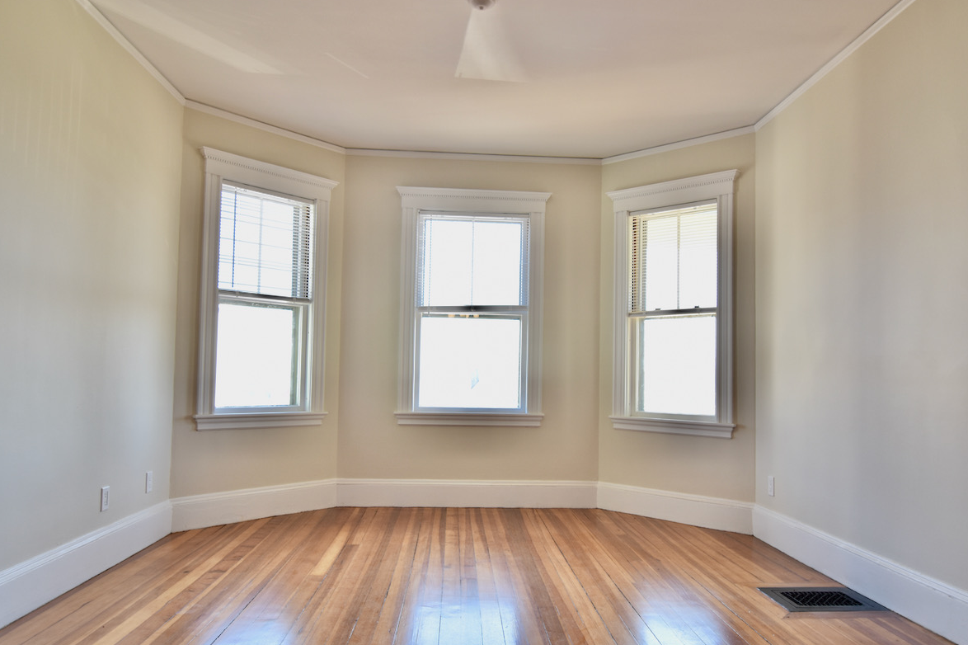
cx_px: 512
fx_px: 660
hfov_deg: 72.5
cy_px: 340
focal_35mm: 25
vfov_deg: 52.1
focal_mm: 15
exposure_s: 1/125
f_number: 2.8
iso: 250
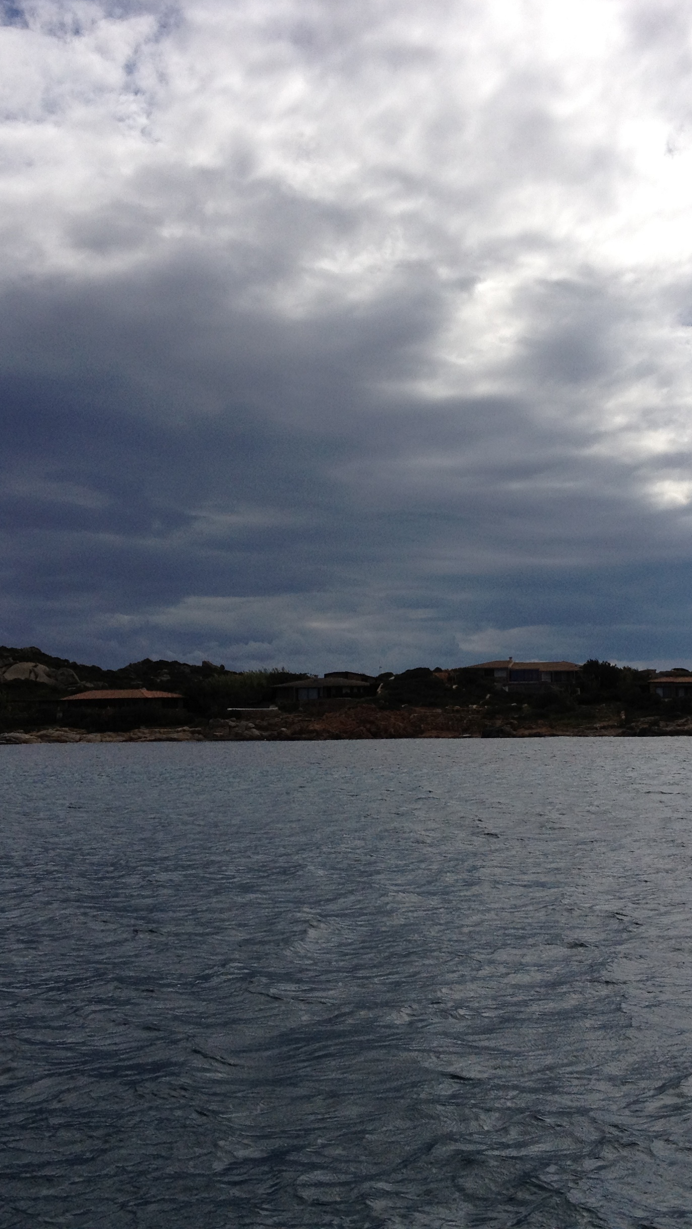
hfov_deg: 23.4
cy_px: 613
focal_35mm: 51
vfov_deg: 40.6
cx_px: 435
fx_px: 1663
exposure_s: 1/5525
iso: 64
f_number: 2.4
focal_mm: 4.28
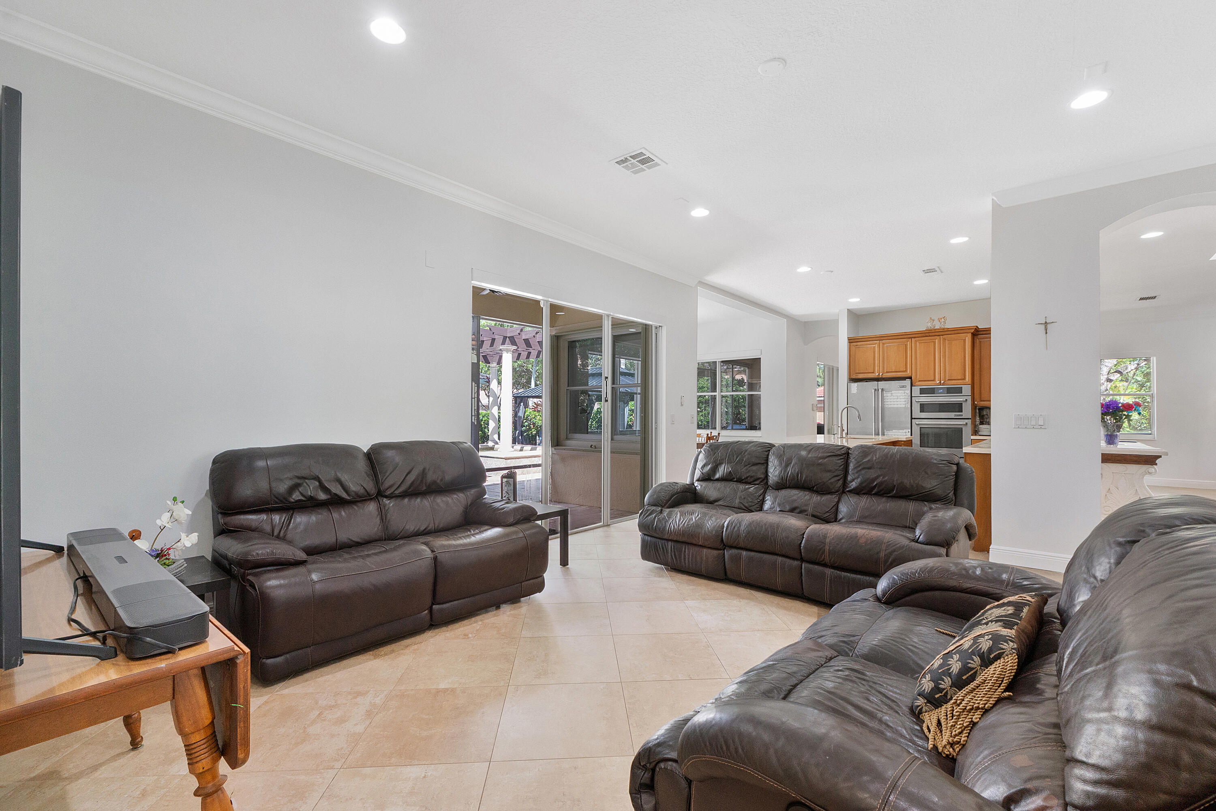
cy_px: 406
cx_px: 608
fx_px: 507
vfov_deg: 77.3
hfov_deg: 100.4
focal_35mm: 15
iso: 500
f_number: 8
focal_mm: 10
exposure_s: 1/30
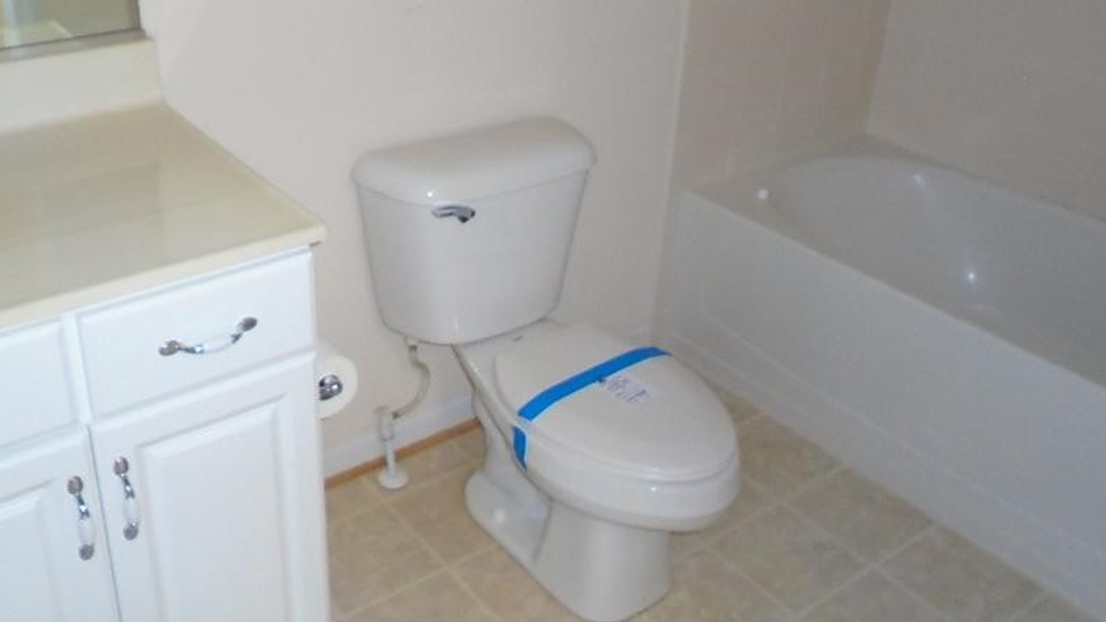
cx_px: 471
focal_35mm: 37
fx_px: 1085
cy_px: 245
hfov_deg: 53.8
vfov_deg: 31.9
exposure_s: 1/30
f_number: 3.2
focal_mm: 4.6
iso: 400
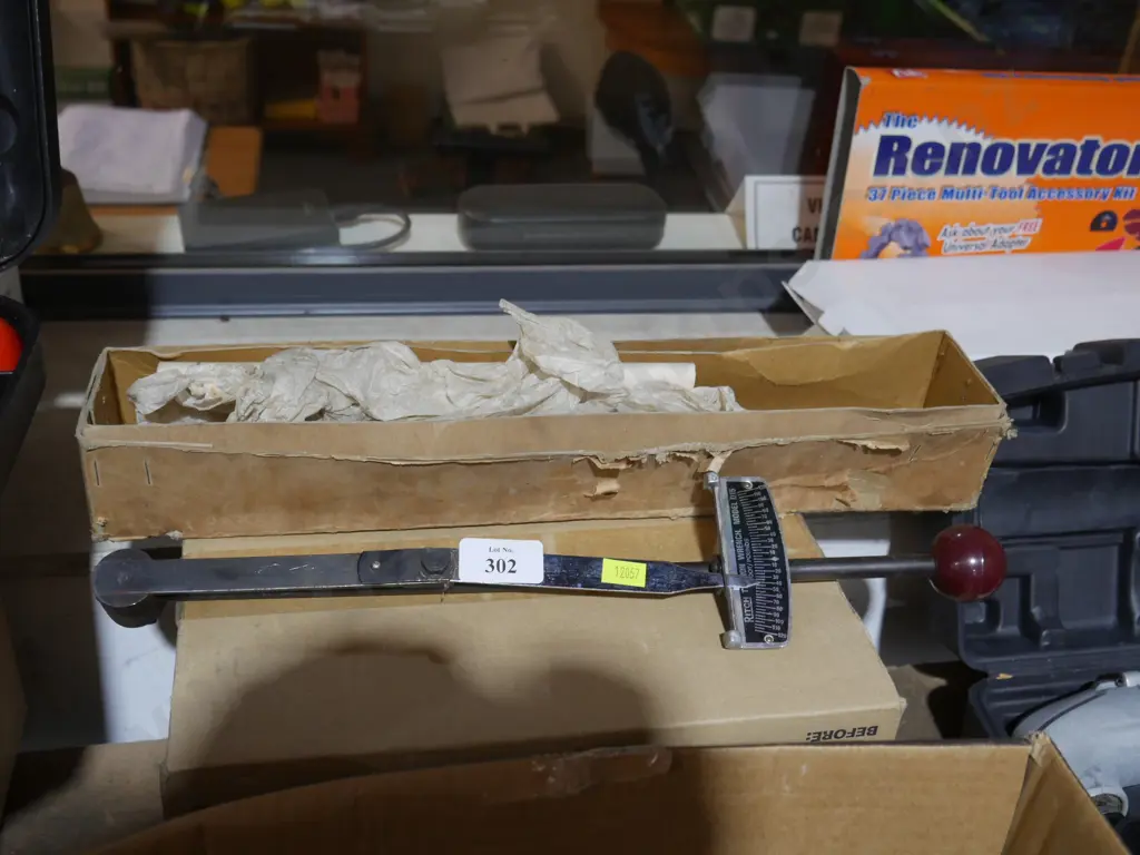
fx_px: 1251
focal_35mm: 38
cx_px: 570
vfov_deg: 37.7
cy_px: 428
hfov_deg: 49.0
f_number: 4.1
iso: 800
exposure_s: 1/60
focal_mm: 19
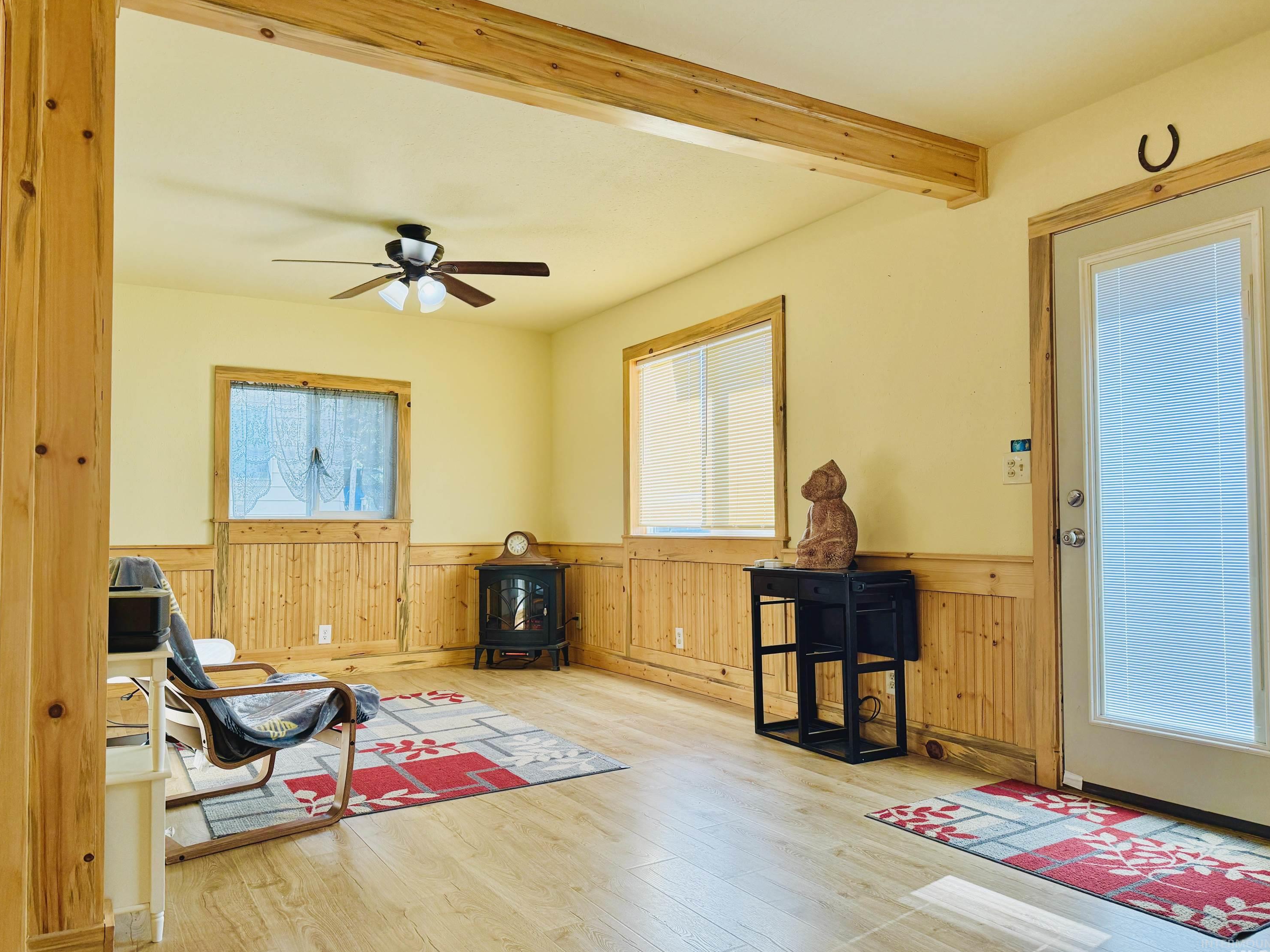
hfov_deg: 69.4
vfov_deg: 54.9
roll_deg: +0.0
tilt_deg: +1.7
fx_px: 917
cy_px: 493
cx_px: 640
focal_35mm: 25
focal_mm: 6.76
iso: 160
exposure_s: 1/229
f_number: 1.78
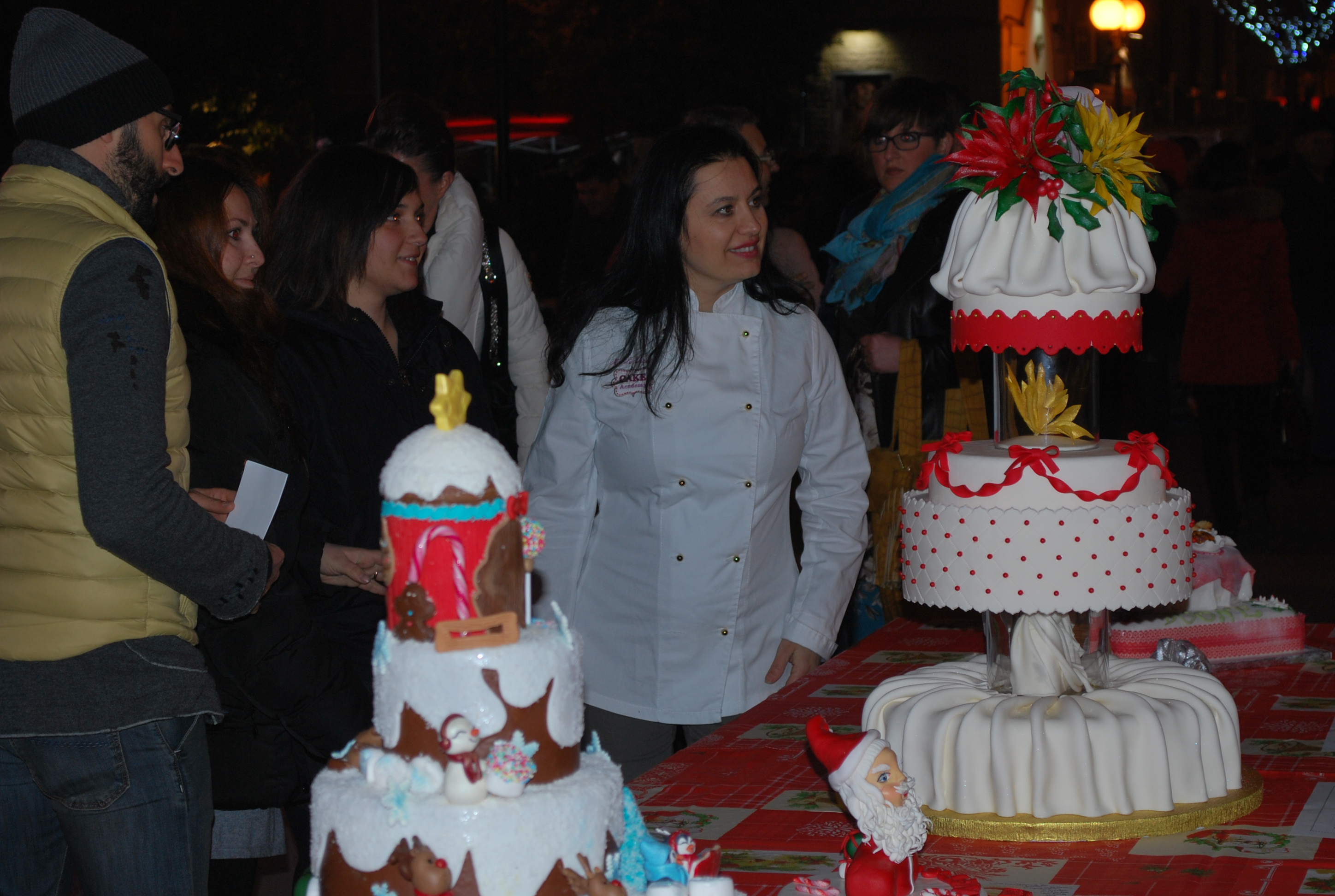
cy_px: 448
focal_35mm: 82
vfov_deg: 16.6
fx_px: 3066
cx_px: 668
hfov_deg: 24.6
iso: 200
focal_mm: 55
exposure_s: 1/60
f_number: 5.6
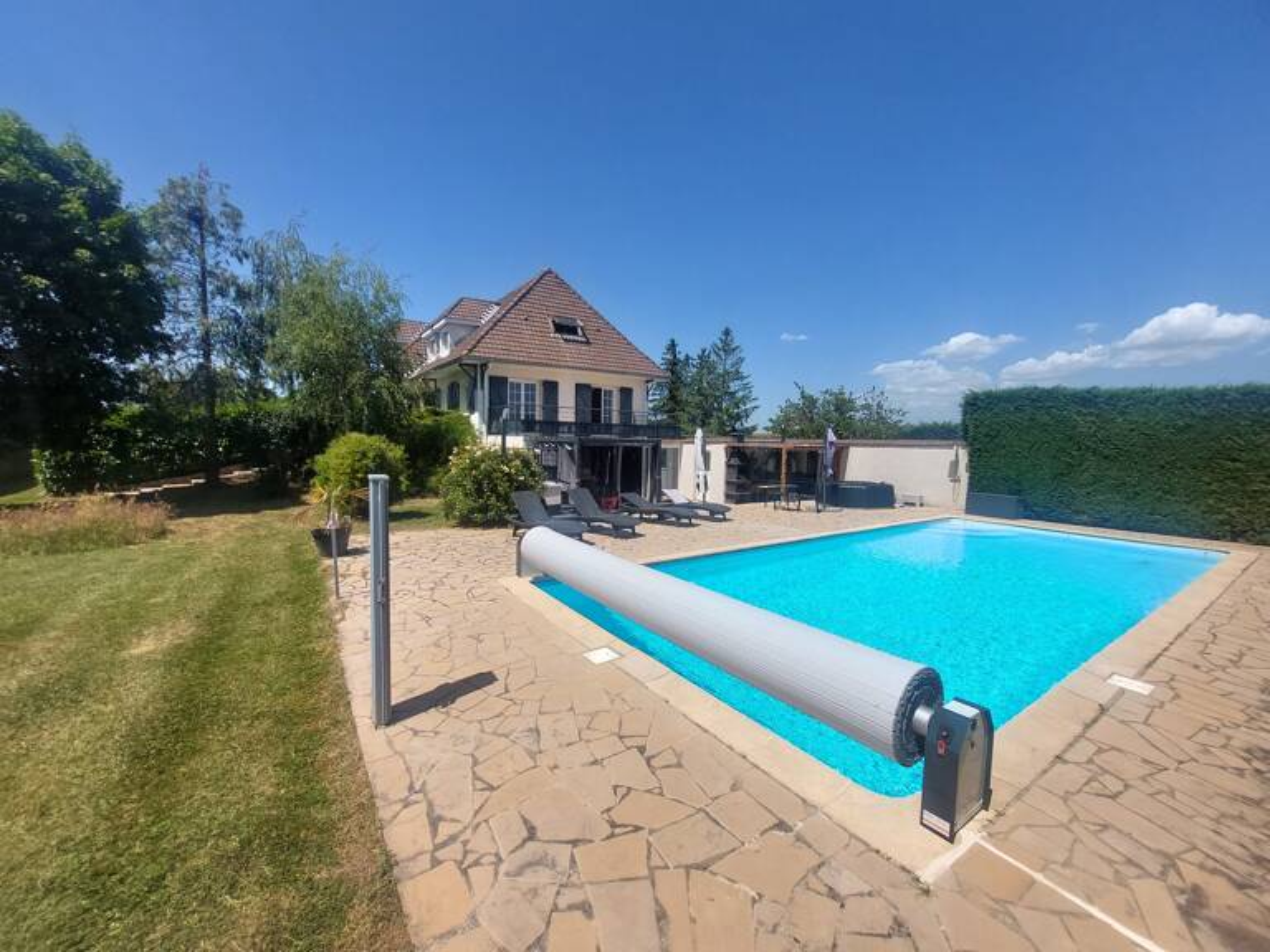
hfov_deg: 106.2
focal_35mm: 13
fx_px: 477
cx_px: 635
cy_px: 476
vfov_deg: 89.9
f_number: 2.2
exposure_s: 1/2792
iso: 64
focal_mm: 1.74
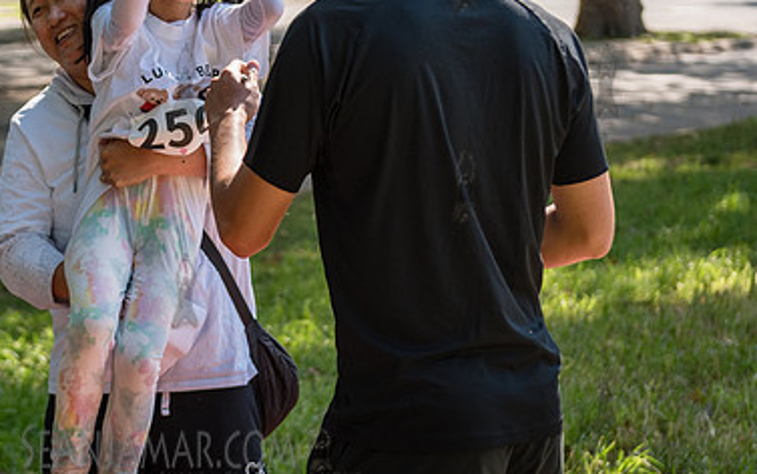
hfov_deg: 15.2
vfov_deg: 9.5
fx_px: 2828
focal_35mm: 137
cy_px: 41
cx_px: 162
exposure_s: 1/1000
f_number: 3.5
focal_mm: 62
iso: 400
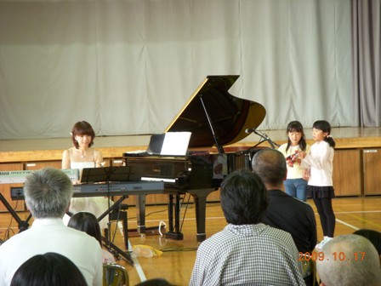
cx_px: 190
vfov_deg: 13.0
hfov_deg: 17.3
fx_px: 1255
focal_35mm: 114
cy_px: 143
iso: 200
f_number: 4.2
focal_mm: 18.9
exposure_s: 1/25
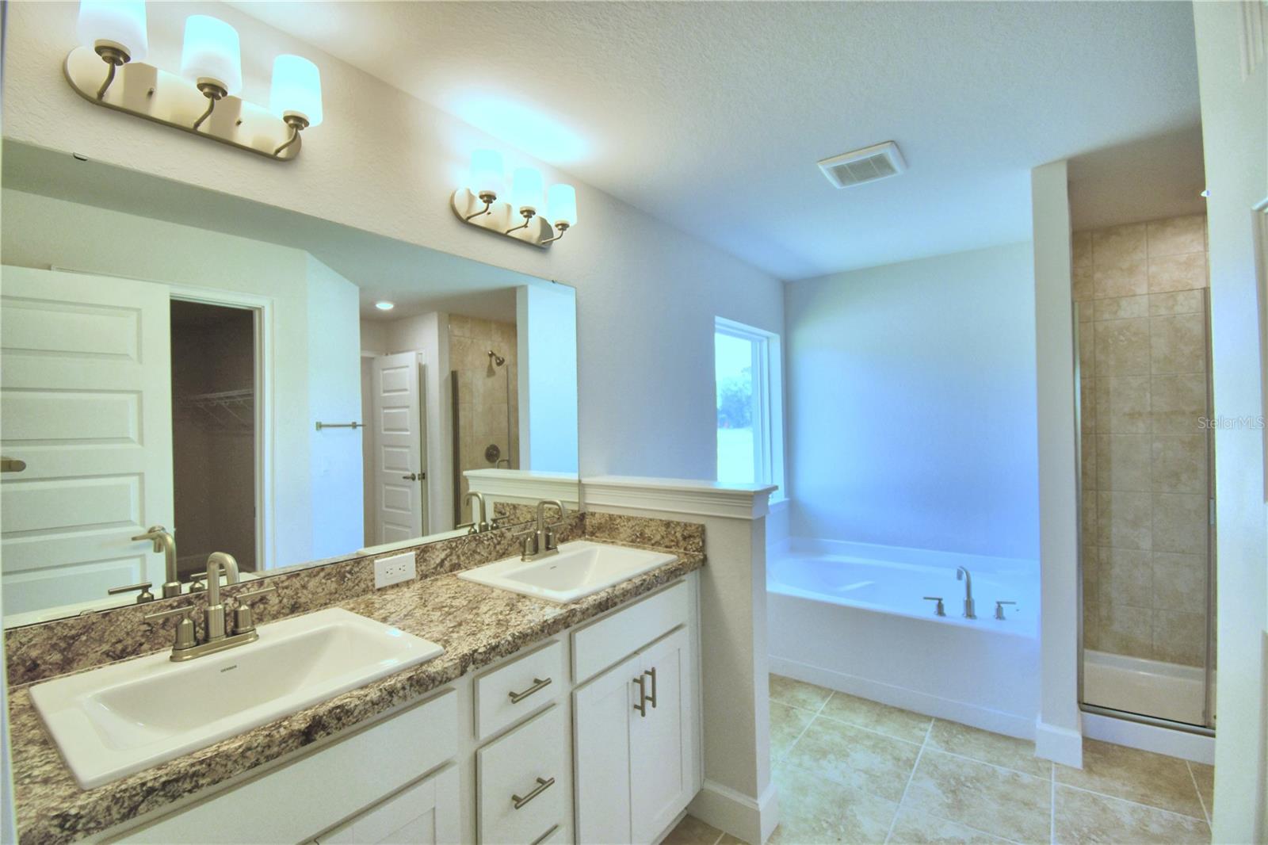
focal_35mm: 15
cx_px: 634
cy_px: 422
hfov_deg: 100.4
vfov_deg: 77.3
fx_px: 528
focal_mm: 10
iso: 200
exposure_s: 1/160
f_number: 4.5
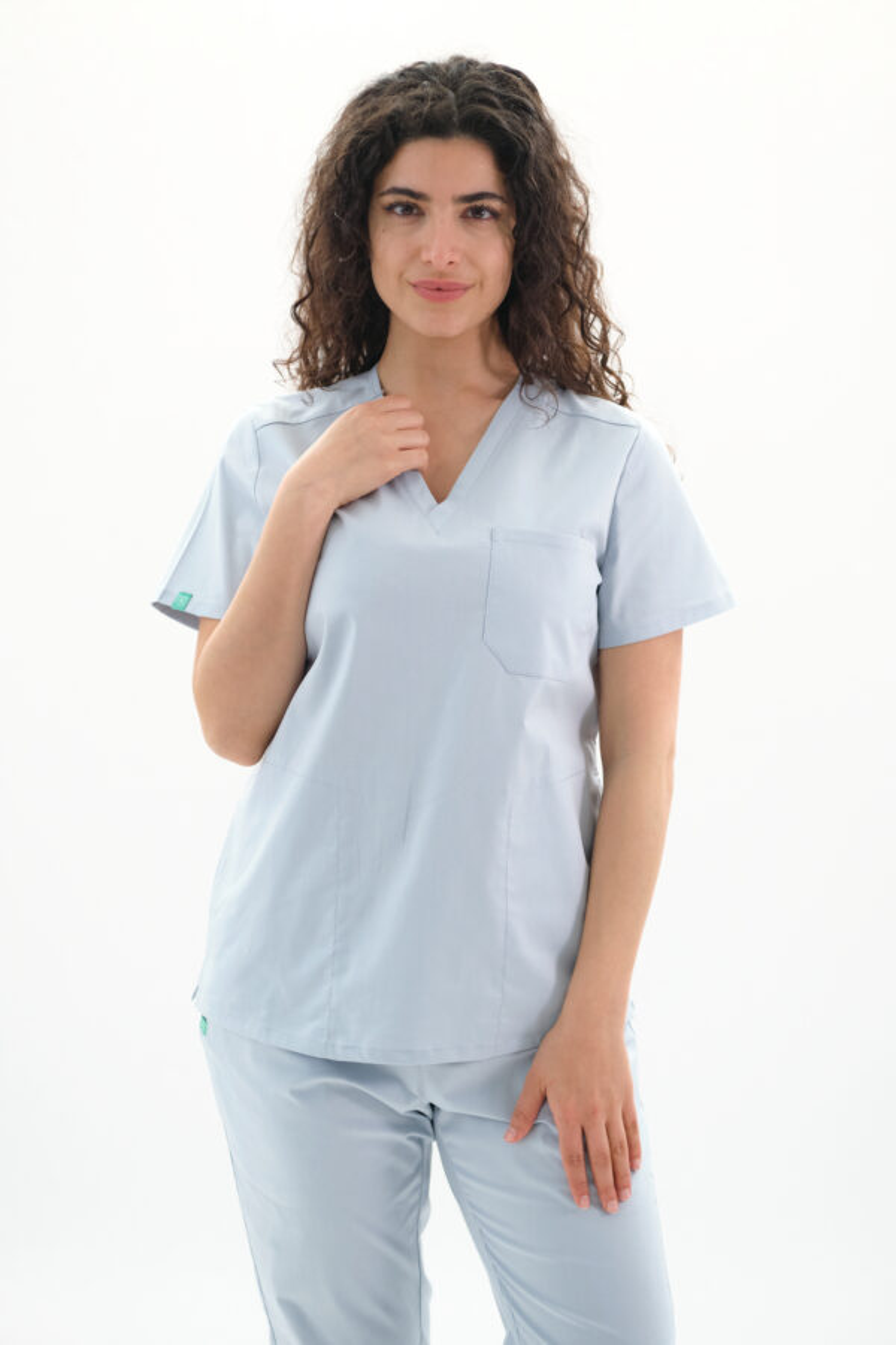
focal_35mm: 75
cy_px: 672
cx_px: 448
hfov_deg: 18.2
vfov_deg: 27.0
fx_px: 2800
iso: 800
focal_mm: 50
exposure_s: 1/200
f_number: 2.8
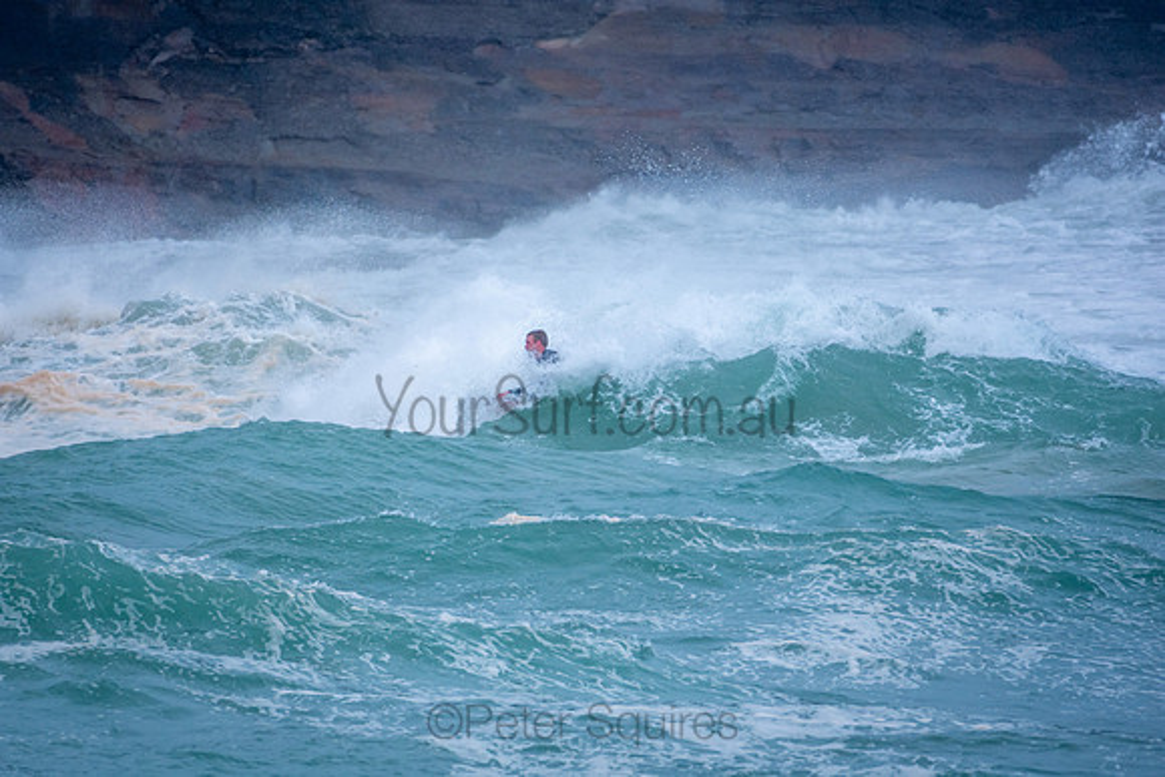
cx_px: 582
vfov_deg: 1.8
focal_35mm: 750
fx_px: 24275
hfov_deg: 2.7
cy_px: 388
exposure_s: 1/640
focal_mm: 500
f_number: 5.6
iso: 360
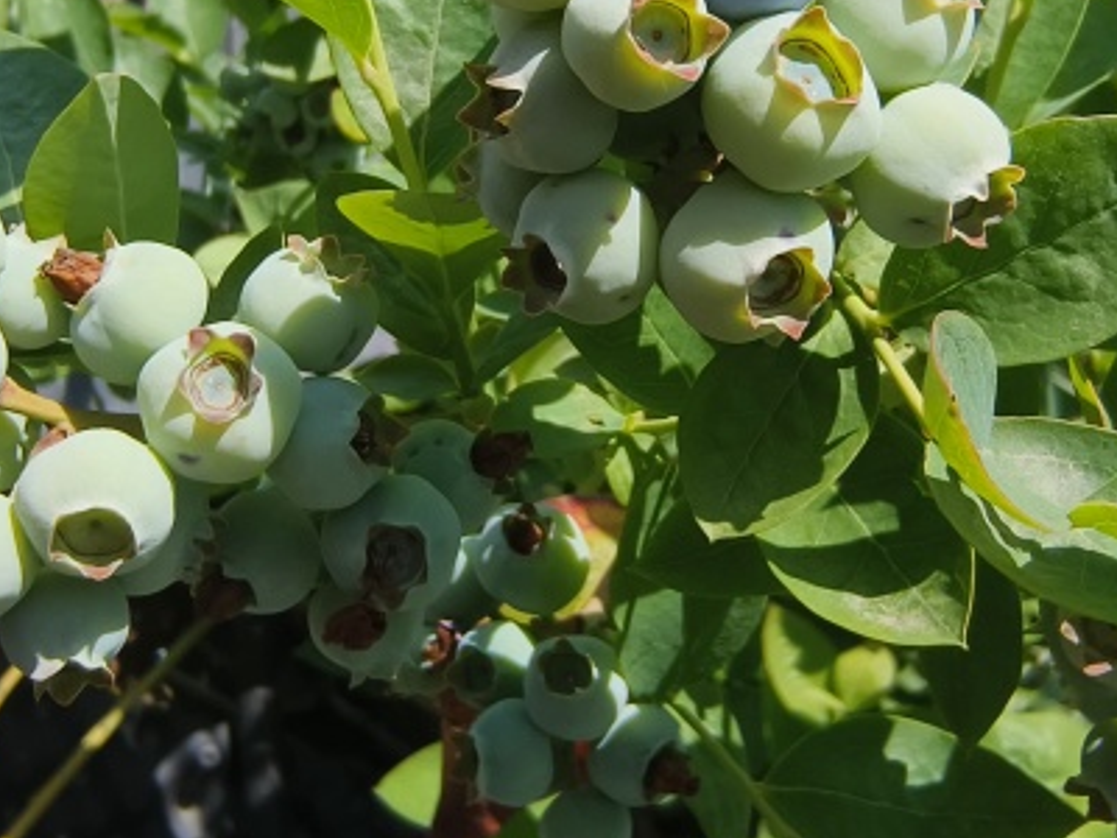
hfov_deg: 36.3
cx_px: 768
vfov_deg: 27.9
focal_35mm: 52
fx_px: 1678
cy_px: 310
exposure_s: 1/2433
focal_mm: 2.28
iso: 50
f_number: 2
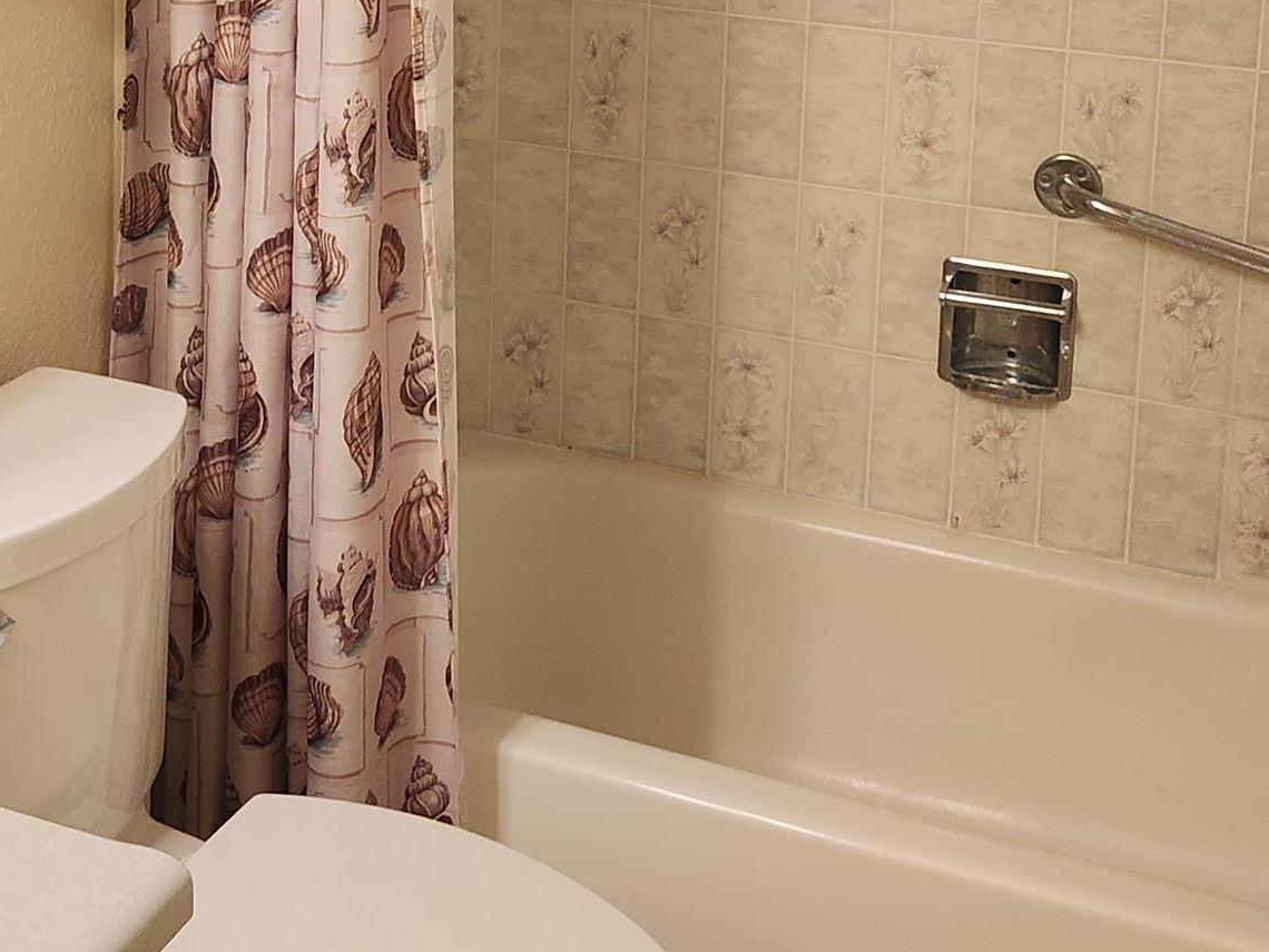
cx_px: 352
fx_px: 2273
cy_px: -77
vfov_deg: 22.4
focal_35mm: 62
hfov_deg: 30.8
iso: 250
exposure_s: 1/120
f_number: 1.8
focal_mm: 5.4
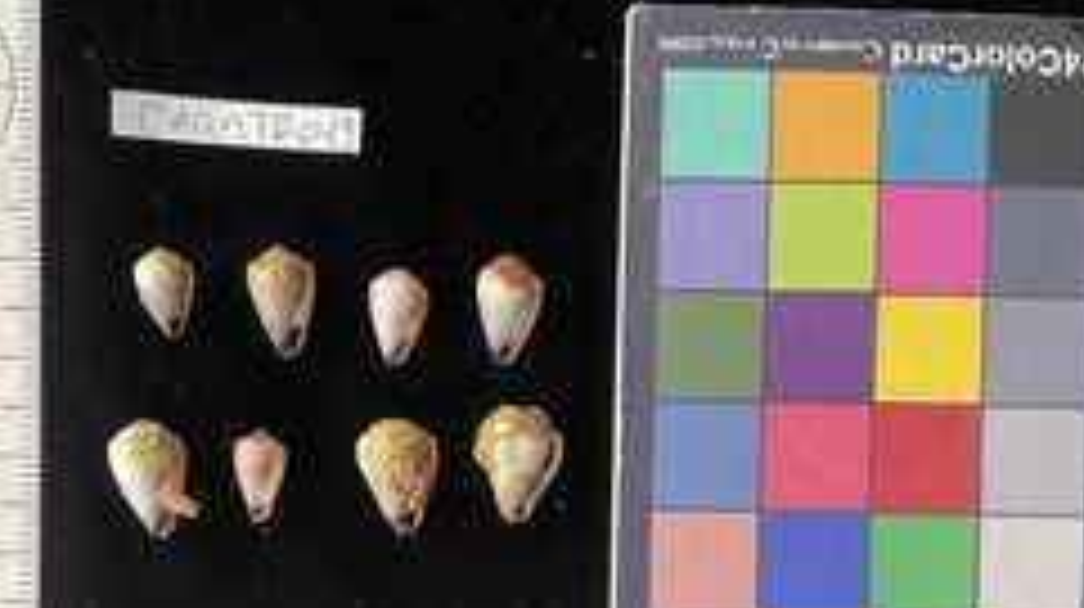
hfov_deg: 44.3
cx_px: 423
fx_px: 1321
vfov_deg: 25.3
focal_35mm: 46
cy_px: 507
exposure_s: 1/60
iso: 100
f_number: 1.8
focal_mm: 3
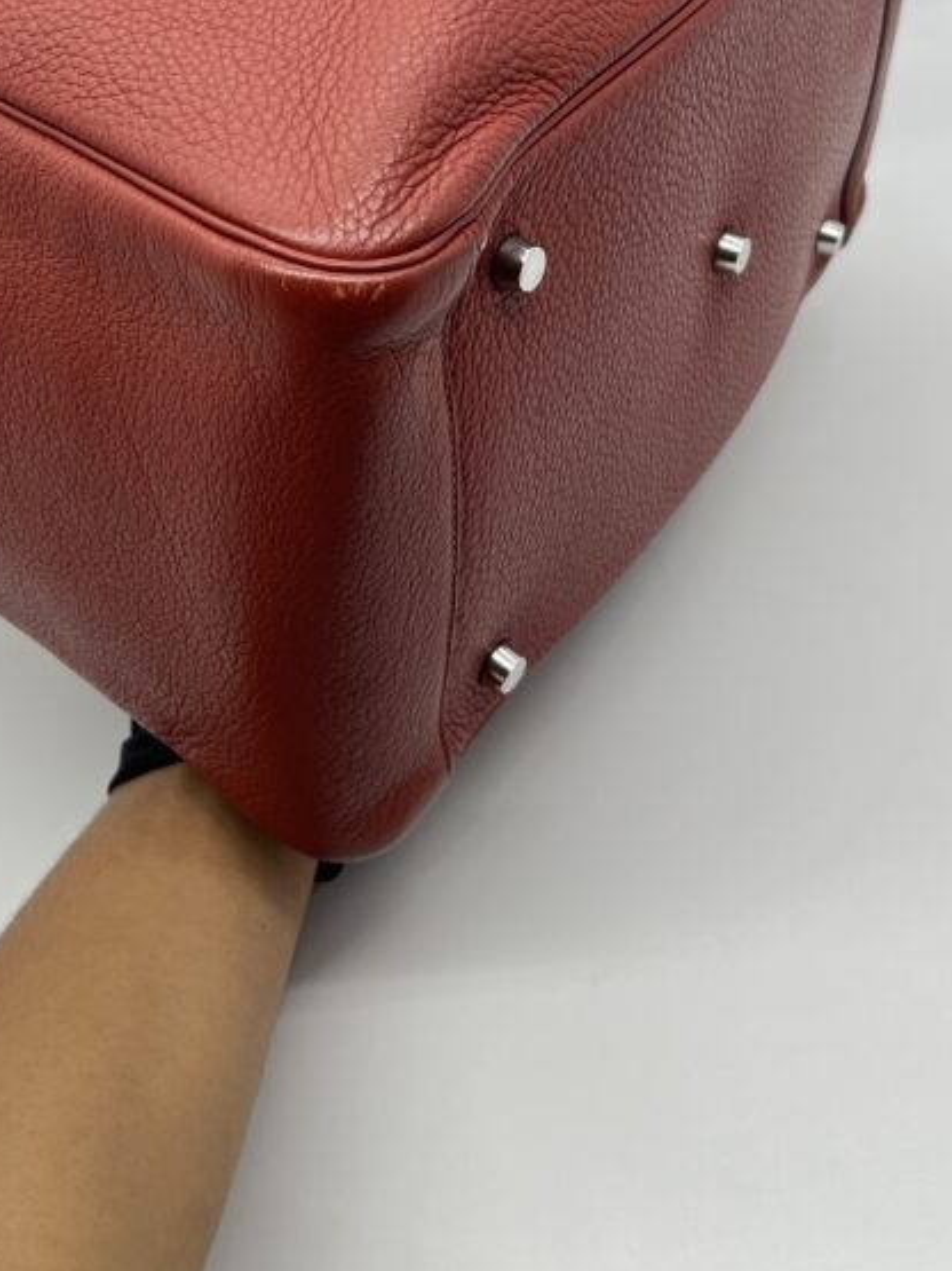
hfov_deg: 30.1
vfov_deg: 37.6
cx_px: 332
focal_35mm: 48
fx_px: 1761
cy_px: 181
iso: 50
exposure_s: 1/100
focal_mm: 5.7
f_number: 1.5
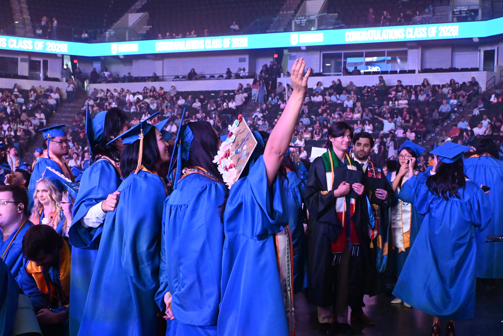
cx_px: 236
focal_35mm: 44
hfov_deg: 44.9
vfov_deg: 30.8
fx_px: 609
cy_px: 190
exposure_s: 1/60
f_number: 4.2
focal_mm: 25
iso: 4500
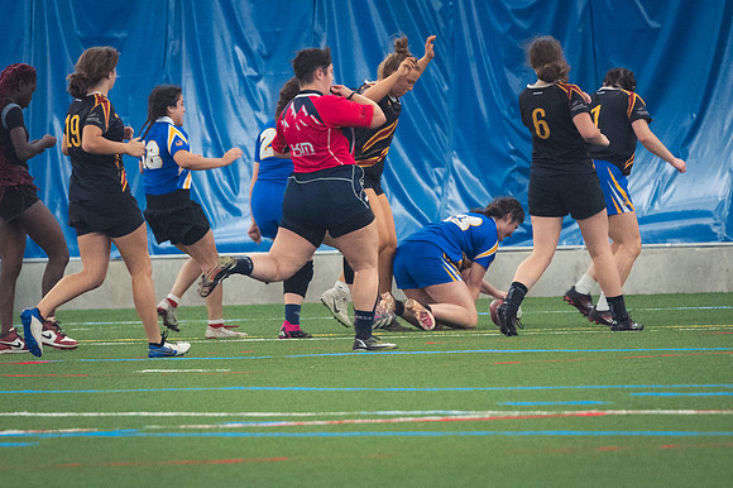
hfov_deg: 4.0
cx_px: 360
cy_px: 404
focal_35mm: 521
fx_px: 10603
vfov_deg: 2.6
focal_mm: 200
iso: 4000
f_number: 2.8
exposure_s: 1/320
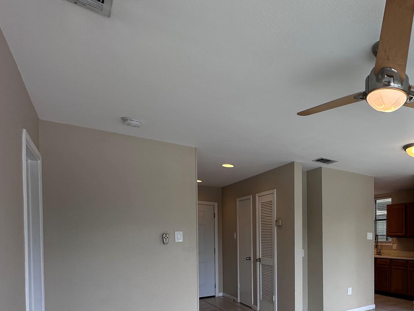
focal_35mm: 25
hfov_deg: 60.6
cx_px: 359
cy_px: 243
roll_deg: -0.7
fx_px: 299
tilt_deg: -1.9
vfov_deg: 51.9
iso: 40
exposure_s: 1/147
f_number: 2.2
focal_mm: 2.22
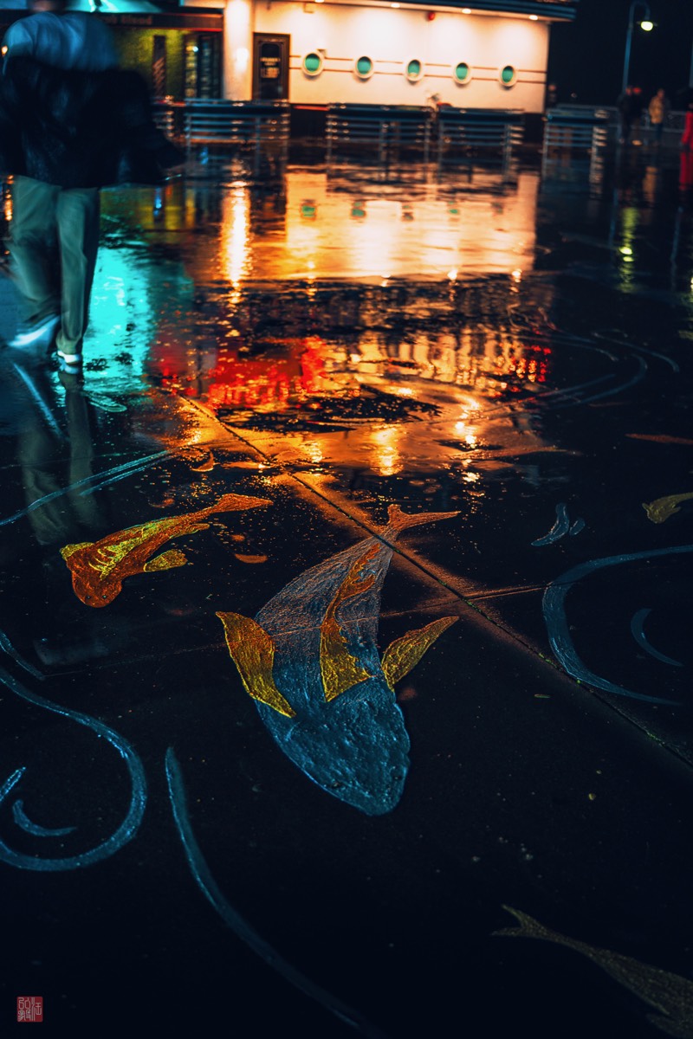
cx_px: 346
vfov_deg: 48.5
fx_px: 1155
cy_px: 520
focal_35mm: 40
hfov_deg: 33.4
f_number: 2.5
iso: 200
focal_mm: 40
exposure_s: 1/8
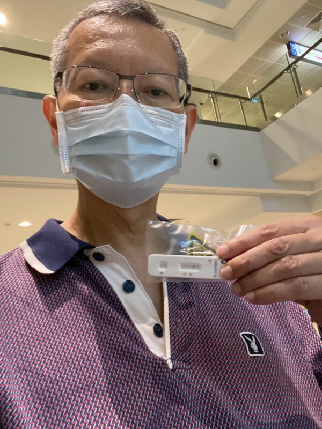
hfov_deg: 46.8
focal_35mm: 30
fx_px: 372
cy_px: 214
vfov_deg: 60.0
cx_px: 161
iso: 400
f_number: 2.2
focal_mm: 2.71
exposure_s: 1/33
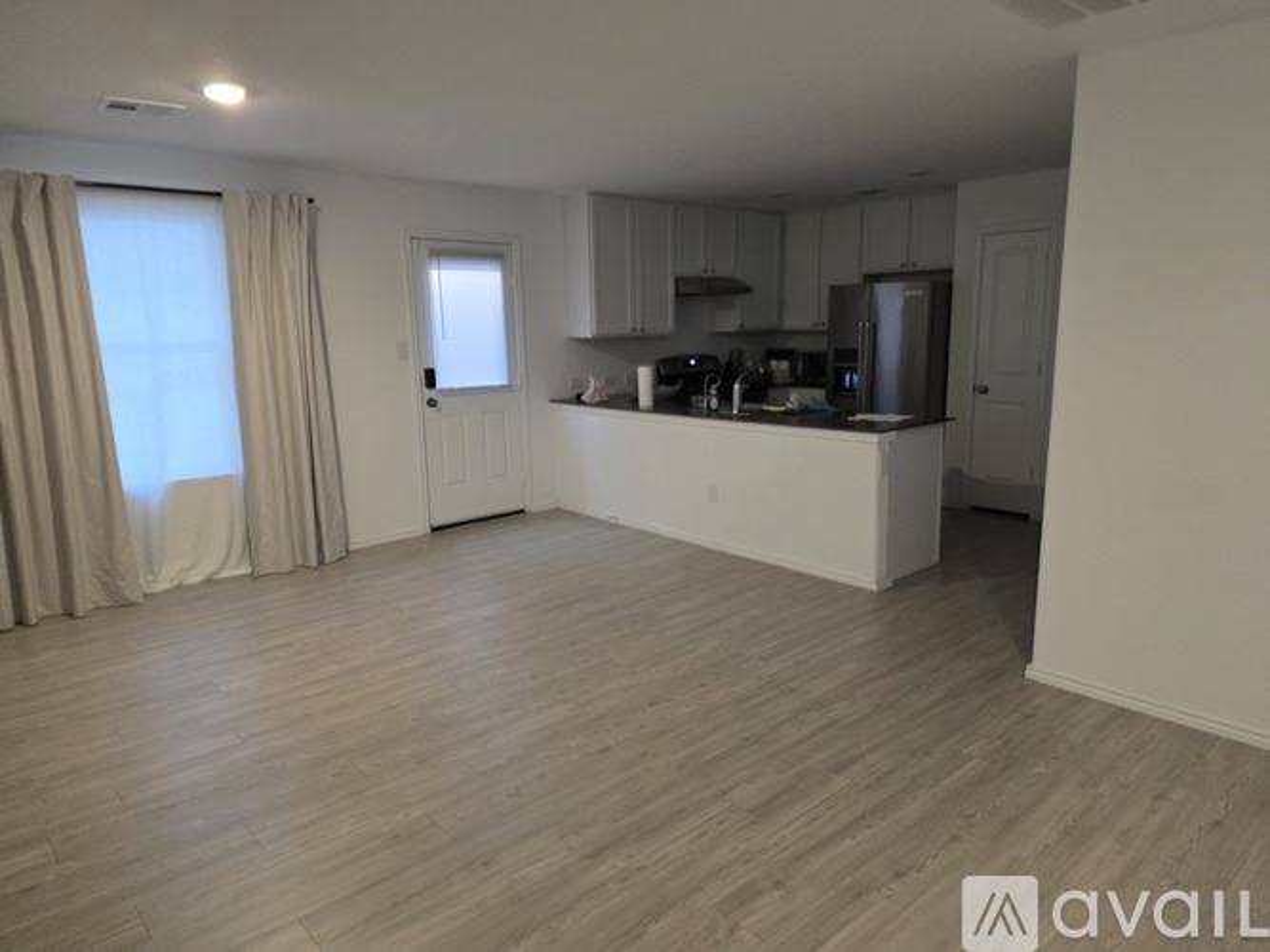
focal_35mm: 23
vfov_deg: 58.9
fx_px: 844
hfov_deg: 73.9
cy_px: 476
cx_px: 635
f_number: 1.7
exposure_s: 1/120
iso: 500
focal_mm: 6.25
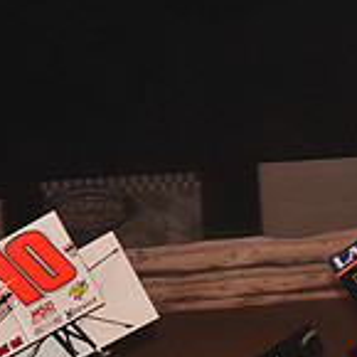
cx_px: 544
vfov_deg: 6.5
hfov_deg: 6.4
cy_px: 263
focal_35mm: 271
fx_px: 3162
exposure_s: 1/320
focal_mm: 80
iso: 1250
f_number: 6.3
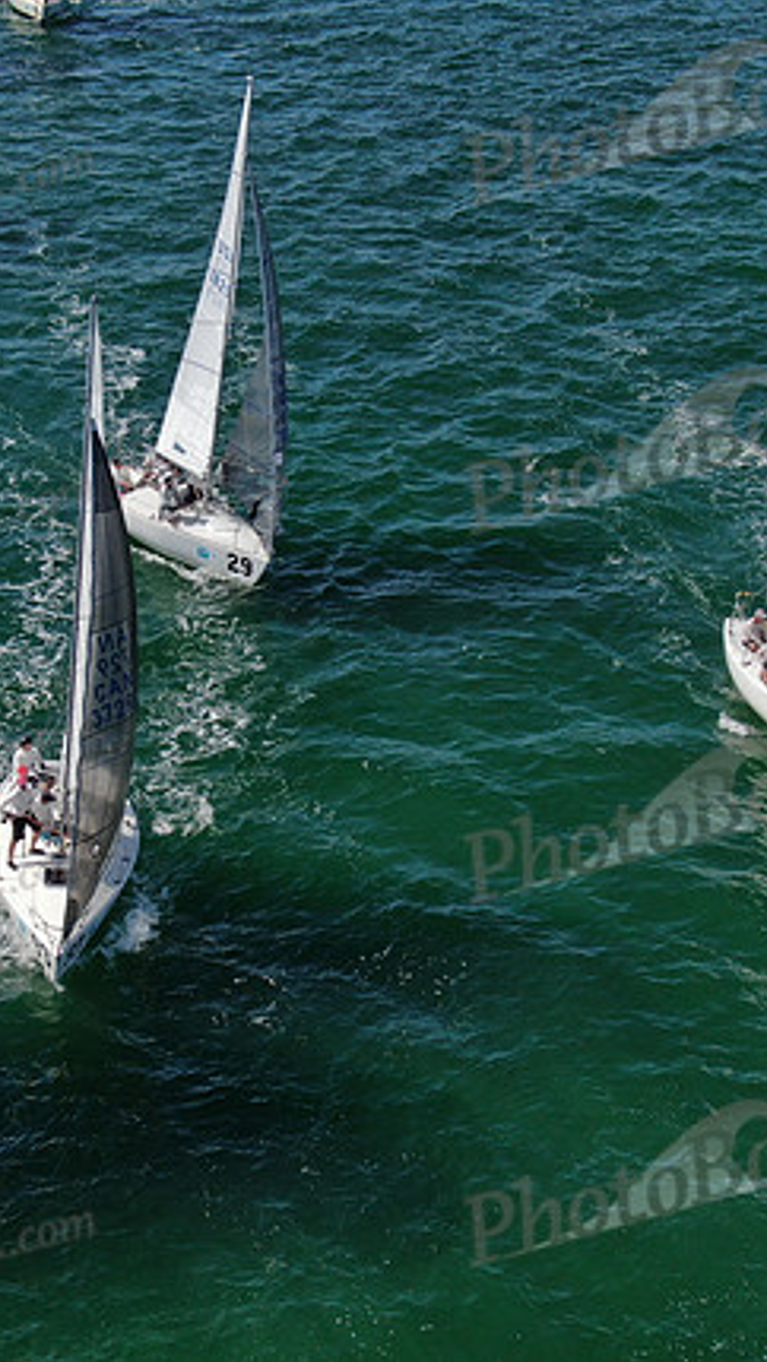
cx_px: 282
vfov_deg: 30.6
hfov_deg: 17.5
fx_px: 2494
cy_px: 676
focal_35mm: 69
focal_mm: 8.42
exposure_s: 1/1000
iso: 100
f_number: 3.8
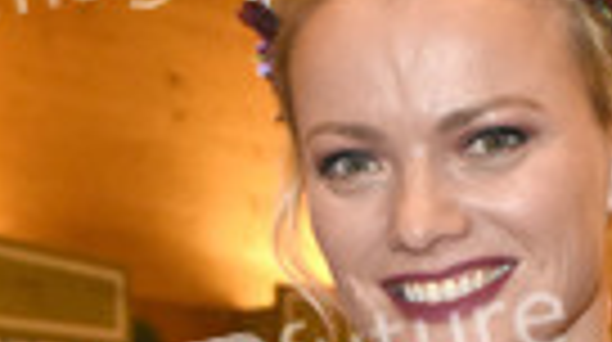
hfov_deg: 10.3
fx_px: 3379
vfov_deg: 5.7
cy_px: 626
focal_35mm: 209
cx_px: 482
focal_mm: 45
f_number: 6.3
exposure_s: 1/125
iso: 5000
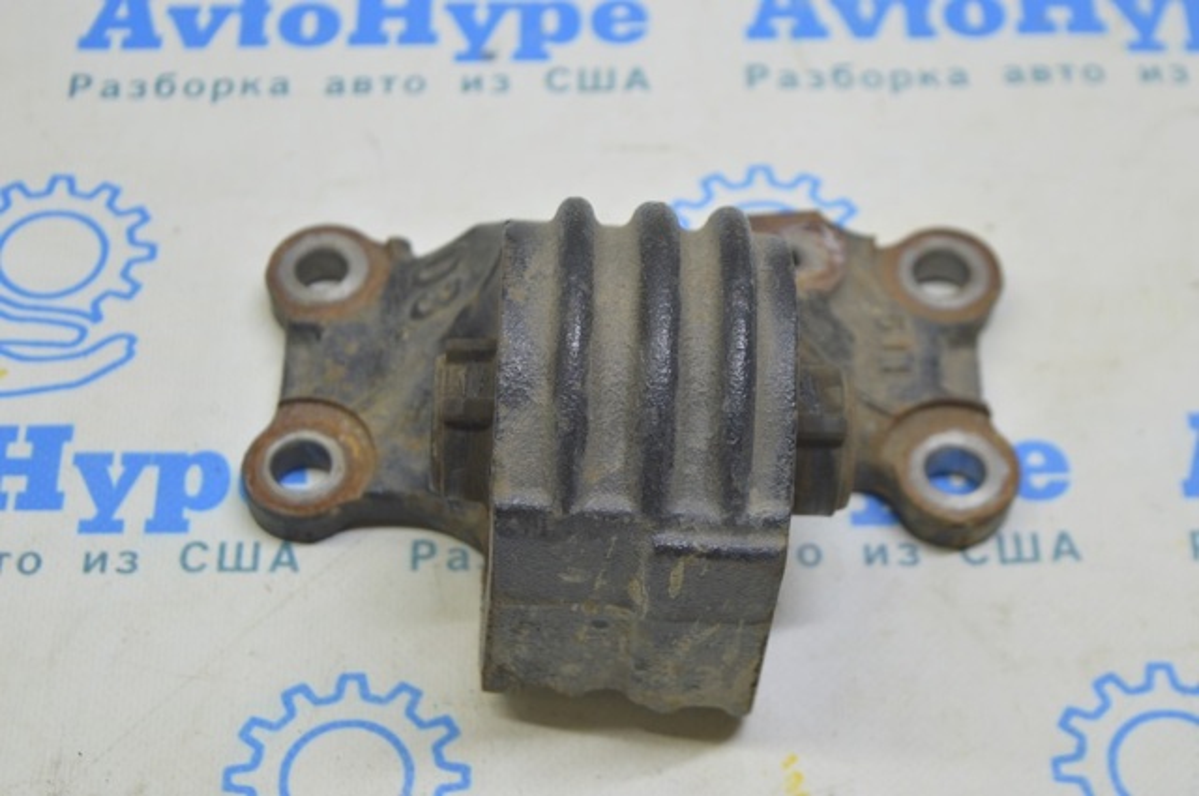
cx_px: 600
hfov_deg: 26.0
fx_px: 2595
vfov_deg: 17.4
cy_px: 398
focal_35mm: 78
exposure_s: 1/20
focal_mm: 52
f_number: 5.6
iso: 400
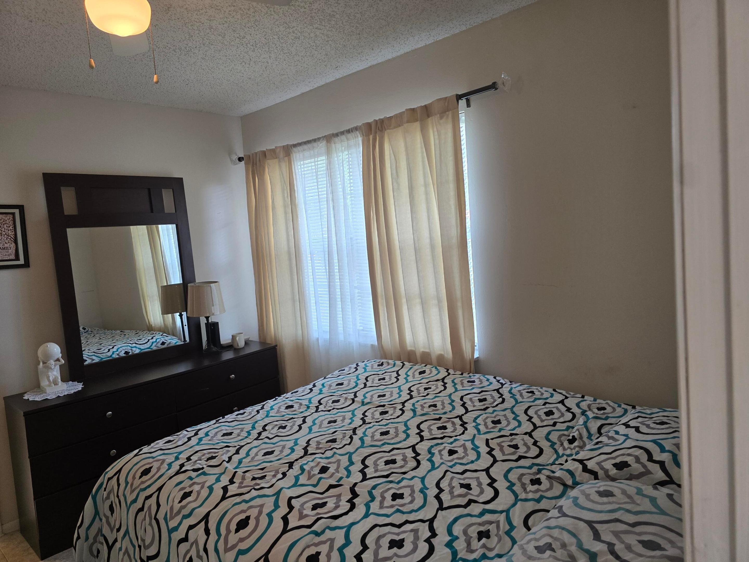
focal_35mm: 23
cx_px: 374
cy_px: 281
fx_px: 498
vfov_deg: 58.9
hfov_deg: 73.9
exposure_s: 1/120
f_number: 1.7
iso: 160
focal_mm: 6.3
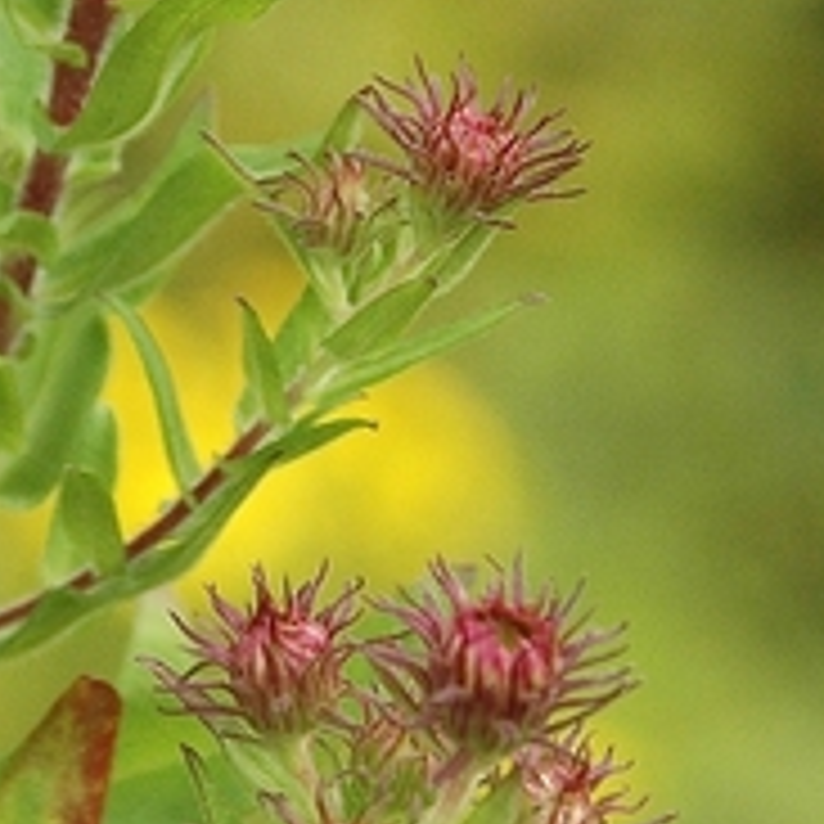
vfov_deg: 3.2
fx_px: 14974
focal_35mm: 556
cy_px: 194
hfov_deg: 3.2
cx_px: 250
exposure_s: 1/400
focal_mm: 100
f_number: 8
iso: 500
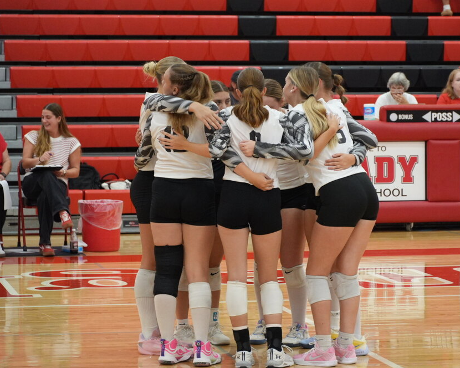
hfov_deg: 13.1
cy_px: 185
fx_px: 2009
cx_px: 265
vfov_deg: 10.5
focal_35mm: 148
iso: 3200
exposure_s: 1/160
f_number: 5.6
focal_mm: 87
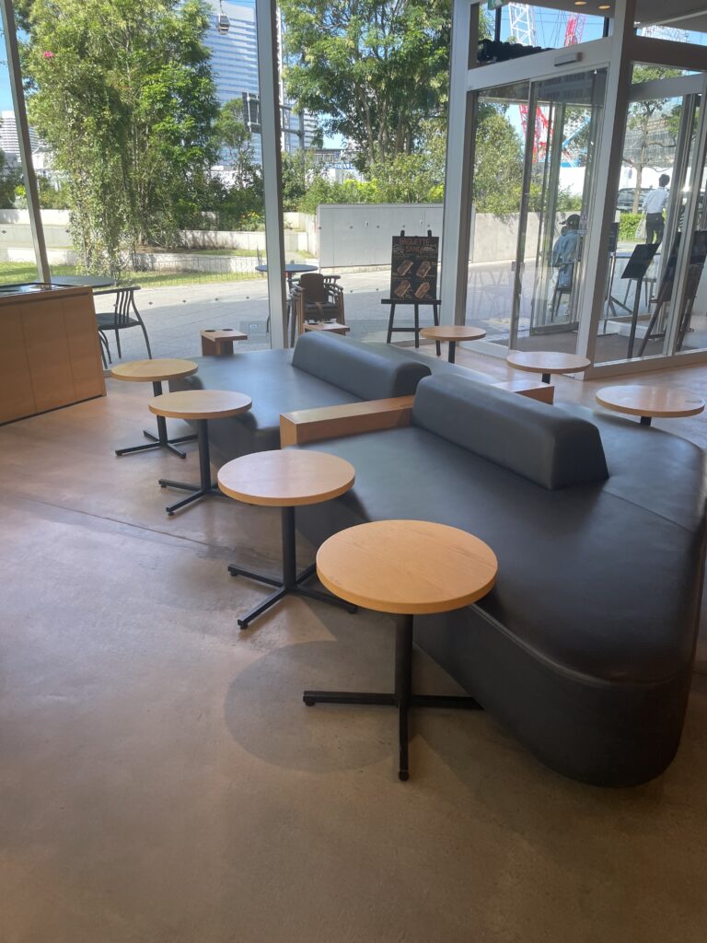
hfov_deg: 53.1
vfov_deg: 67.3
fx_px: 708
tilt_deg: -24.2
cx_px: 354
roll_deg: +0.3
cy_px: 472
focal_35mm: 26
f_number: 1.6
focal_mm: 4.2
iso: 32
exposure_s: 1/269
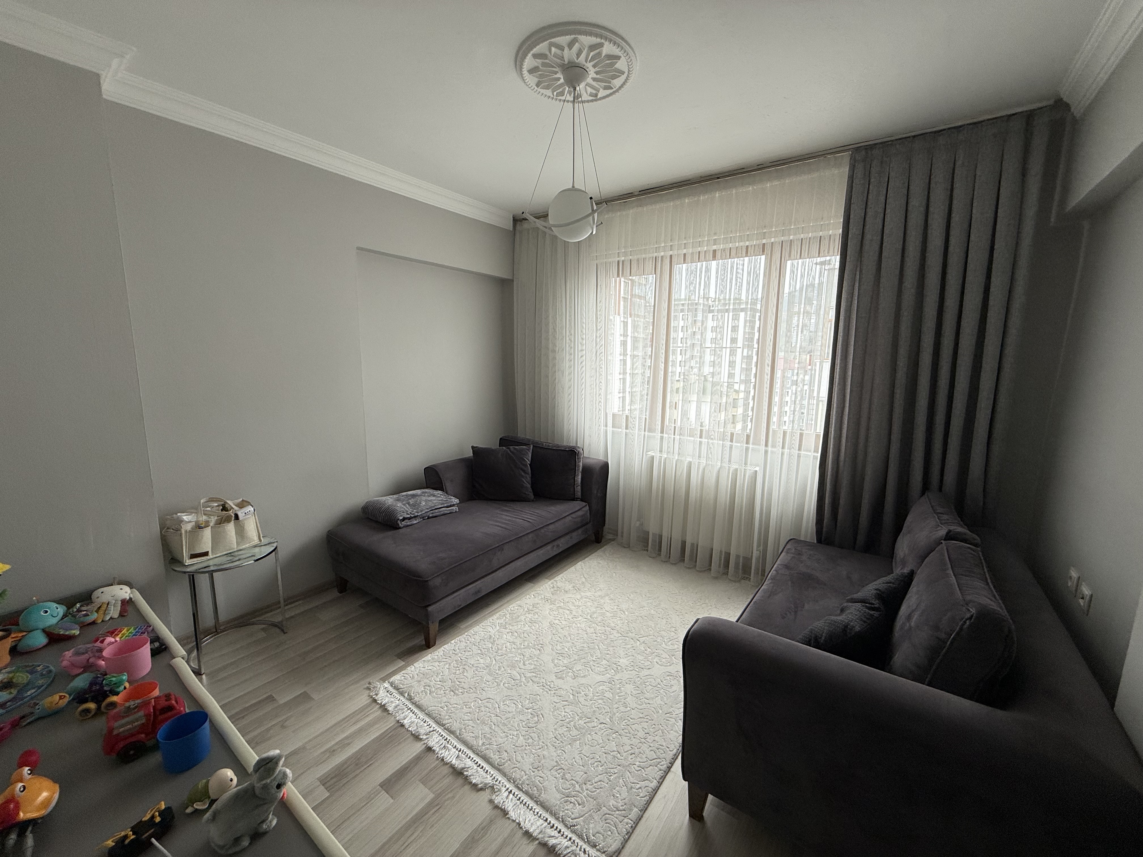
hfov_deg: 102.1
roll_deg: -1.3
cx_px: 572
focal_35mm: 14
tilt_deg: -8.4
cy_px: 428
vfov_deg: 85.7
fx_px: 462
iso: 50
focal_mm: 2.22
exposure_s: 1/121
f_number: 2.2
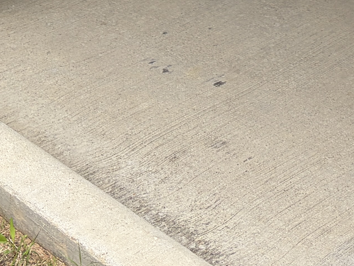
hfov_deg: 16.8
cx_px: 259
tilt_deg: -10.0
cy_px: -291
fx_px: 1197
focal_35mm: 117
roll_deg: +3.4
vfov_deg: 11.3
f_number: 1.6
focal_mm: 5.96
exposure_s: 1/173
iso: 50
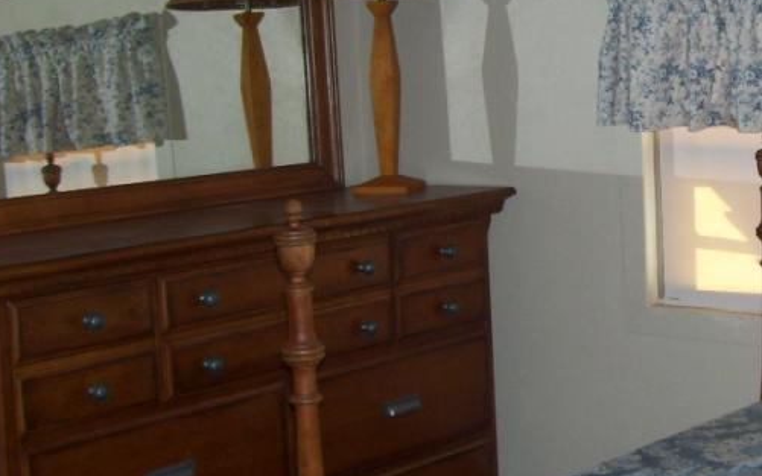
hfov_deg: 25.9
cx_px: 642
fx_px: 1620
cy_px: 175
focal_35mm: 78
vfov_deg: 16.7
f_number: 2.7
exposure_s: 1/60
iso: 80
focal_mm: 6
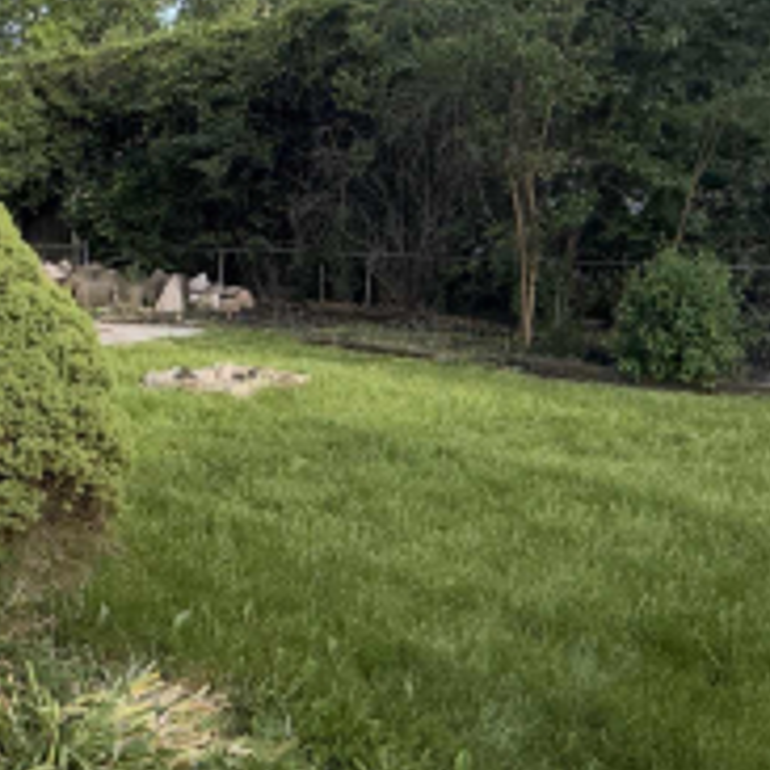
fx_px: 1132
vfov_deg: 37.5
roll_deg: +1.3
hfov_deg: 36.2
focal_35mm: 45
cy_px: 425
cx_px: 145
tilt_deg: -9.9
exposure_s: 1/416
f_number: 2.2
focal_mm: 2.22
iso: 16
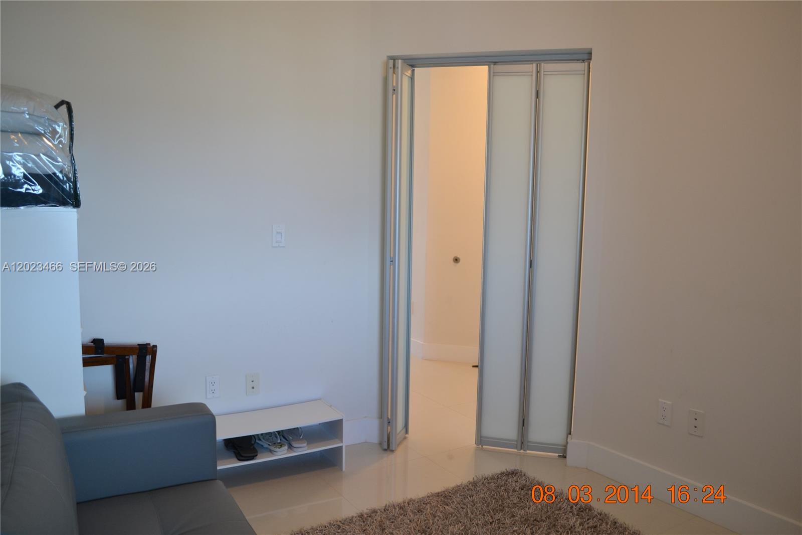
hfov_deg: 67.4
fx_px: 601
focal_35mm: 27
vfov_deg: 47.9
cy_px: 268
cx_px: 401
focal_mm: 18
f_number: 4
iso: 400
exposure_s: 1/60
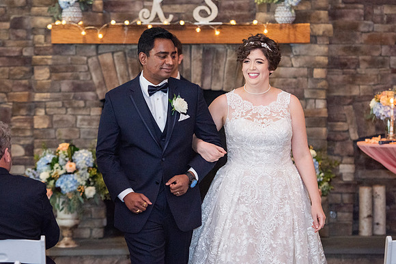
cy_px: 119
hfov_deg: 14.4
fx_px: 1562
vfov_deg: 9.7
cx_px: 186
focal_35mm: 142
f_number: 2.8
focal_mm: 122
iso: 2000
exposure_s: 1/500
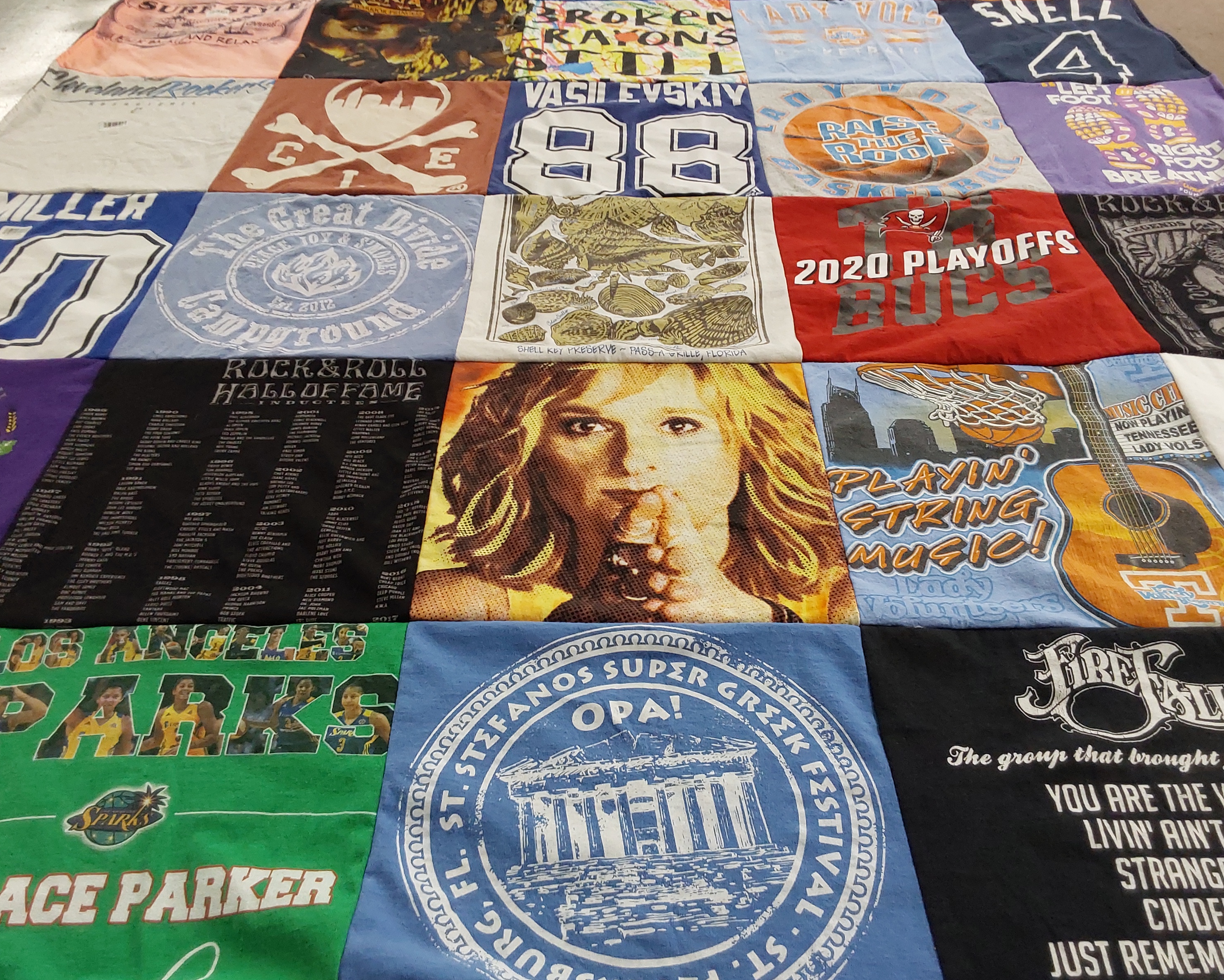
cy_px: 494
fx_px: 1087
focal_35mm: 30
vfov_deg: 48.5
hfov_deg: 58.8
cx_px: 620
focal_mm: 2.91
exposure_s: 1/60
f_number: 1.9
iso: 125
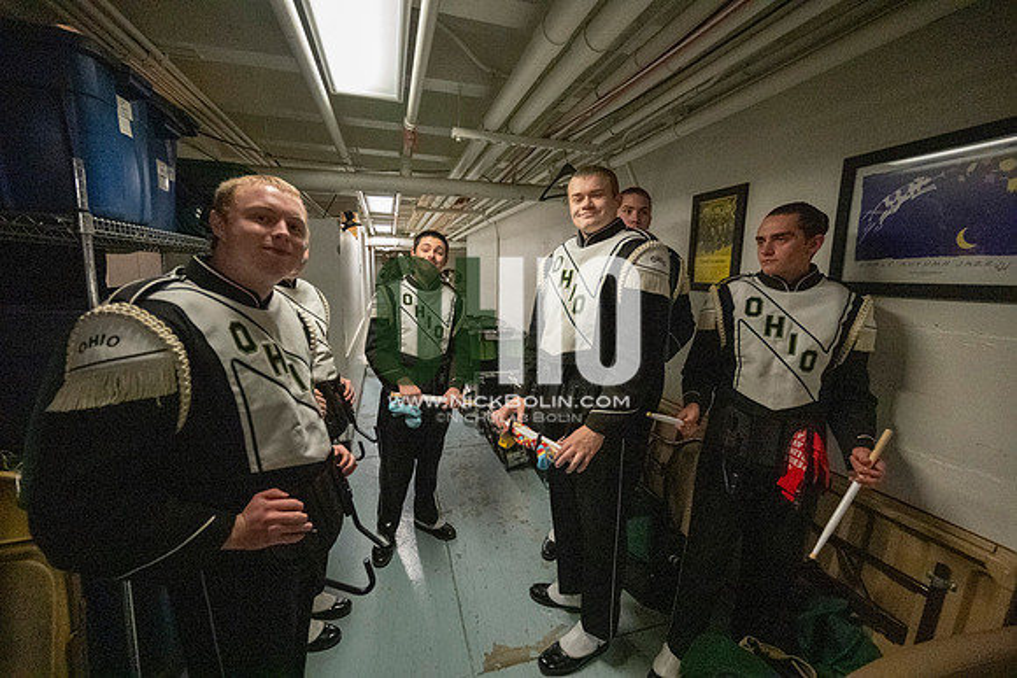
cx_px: 508
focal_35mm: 15
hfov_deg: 100.4
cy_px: 339
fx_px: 424
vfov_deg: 77.4
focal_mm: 15
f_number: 4
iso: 12800
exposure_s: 1/500
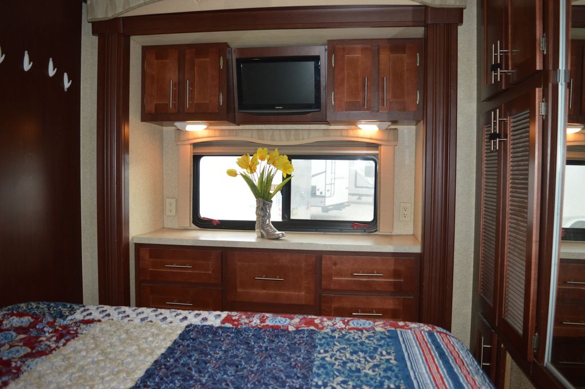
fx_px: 438
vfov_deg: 47.9
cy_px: 194
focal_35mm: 27
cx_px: 292
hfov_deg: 67.4
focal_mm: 18
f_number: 3.5
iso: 450
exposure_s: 1/60
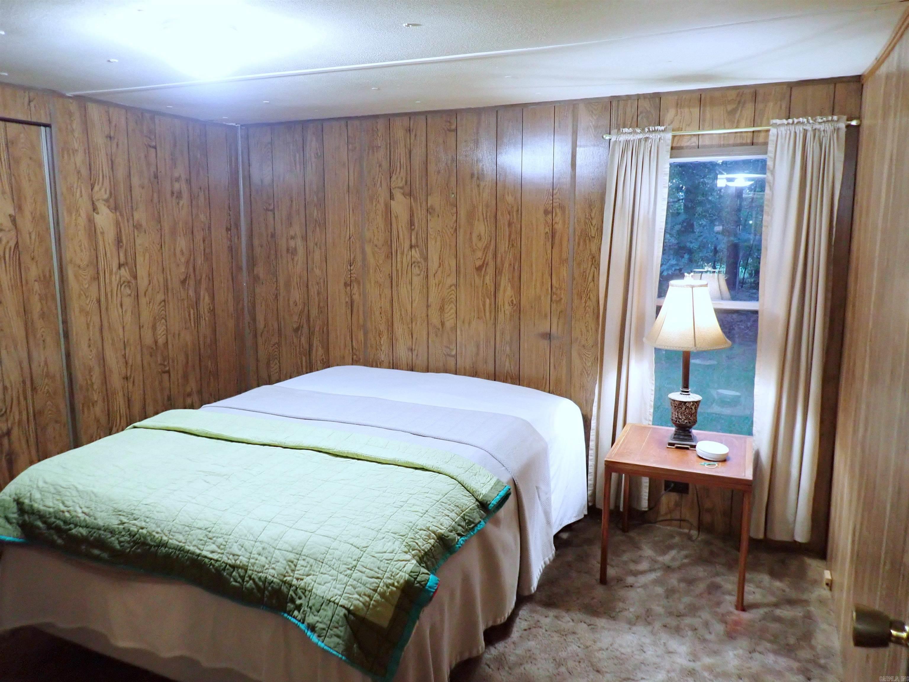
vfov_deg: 54.9
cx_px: 454
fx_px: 656
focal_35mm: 25
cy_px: 341
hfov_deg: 69.4
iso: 500
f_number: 2
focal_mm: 4.5
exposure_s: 1/30
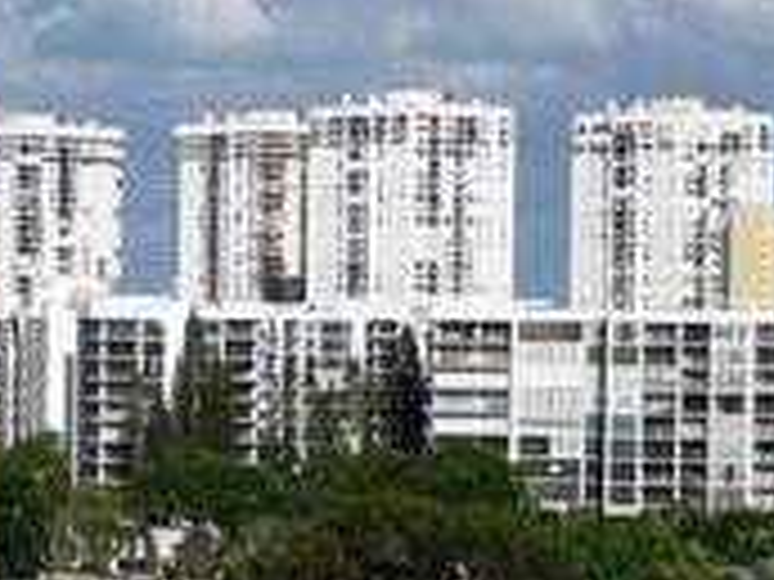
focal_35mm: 167
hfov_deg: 11.3
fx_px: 3734
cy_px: 490
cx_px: -428
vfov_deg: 8.9
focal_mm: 7.6
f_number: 10
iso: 100
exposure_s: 1/320
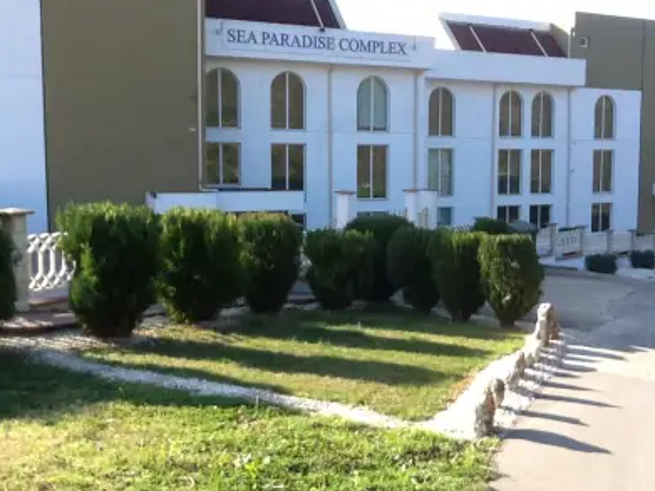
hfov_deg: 42.1
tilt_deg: -6.5
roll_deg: +1.3
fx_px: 851
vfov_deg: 32.2
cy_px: 246
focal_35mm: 45
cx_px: 323
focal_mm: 2.03
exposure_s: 1/276
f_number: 2.4
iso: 40
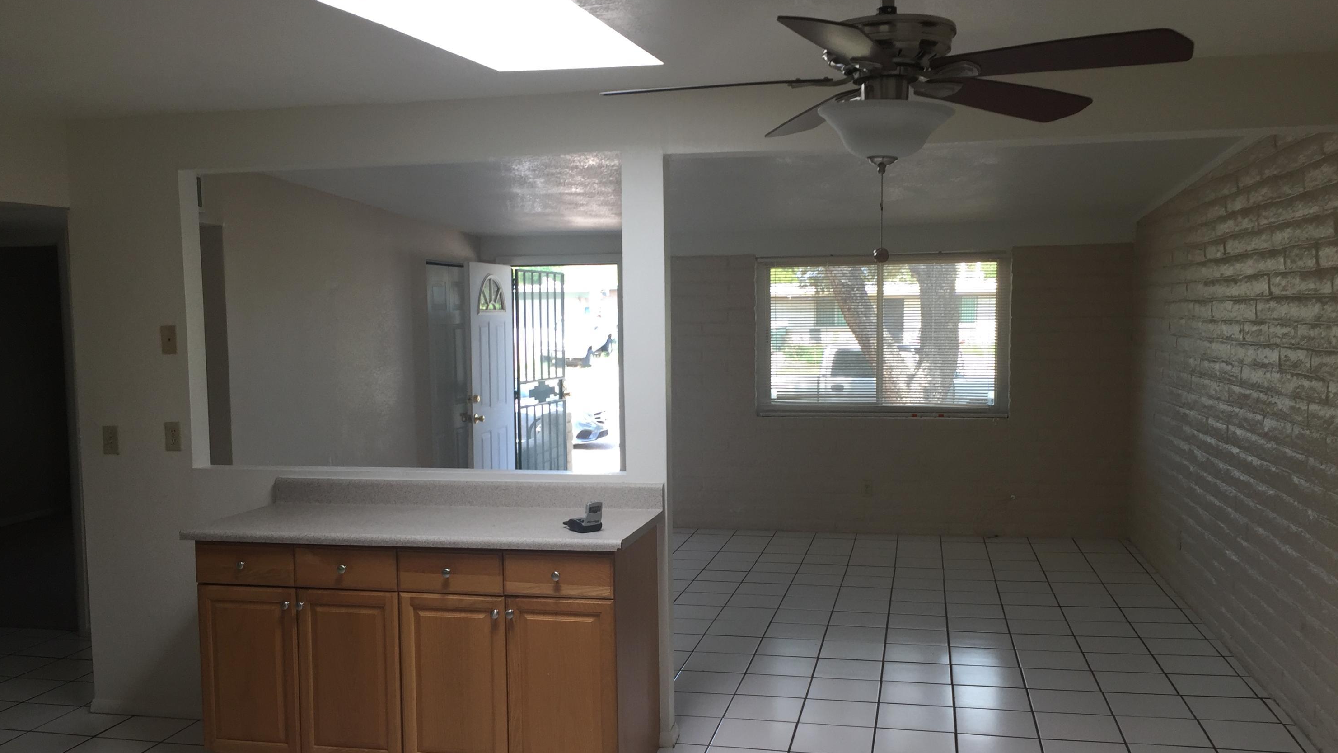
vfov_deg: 36.5
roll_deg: -1.6
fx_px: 1135
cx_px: 668
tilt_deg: -5.8
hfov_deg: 61.0
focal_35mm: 32
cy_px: 452
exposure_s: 1/120
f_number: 2.2
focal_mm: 4.15
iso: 40
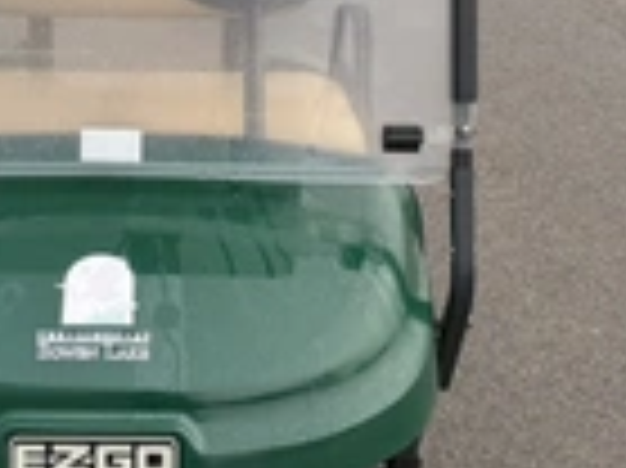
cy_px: 126
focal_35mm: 69
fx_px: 1247
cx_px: 162
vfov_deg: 21.1
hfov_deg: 27.8
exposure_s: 1/689
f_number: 1.78
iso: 80
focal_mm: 6.76
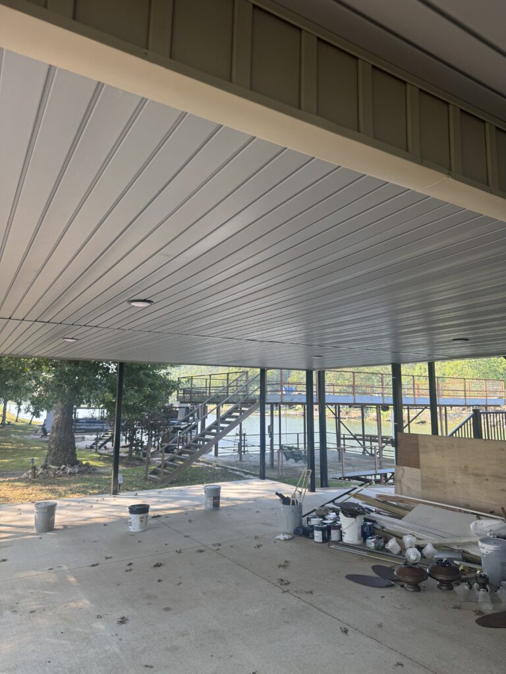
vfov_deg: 71.6
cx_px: 253
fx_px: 468
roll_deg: -0.7
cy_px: 337
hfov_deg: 56.8
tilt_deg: +8.7
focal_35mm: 24
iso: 80
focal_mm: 6.76
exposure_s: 1/362
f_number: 1.78
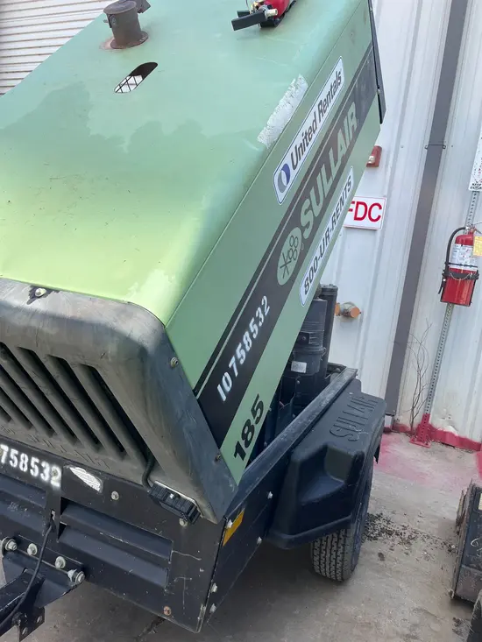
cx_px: 241
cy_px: 321
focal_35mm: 26
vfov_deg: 67.3
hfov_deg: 53.1
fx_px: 483
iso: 50
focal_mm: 5.1
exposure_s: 1/845
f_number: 1.6
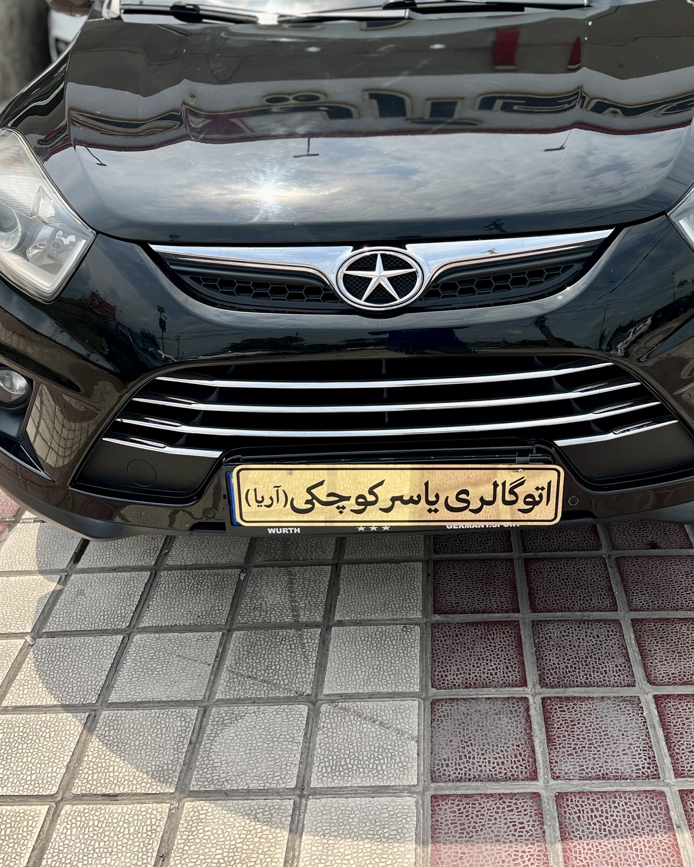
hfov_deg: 39.0
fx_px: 976
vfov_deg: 46.6
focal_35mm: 38
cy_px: 245
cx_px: 420
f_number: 1.6
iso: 50
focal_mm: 5.1
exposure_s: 1/2463
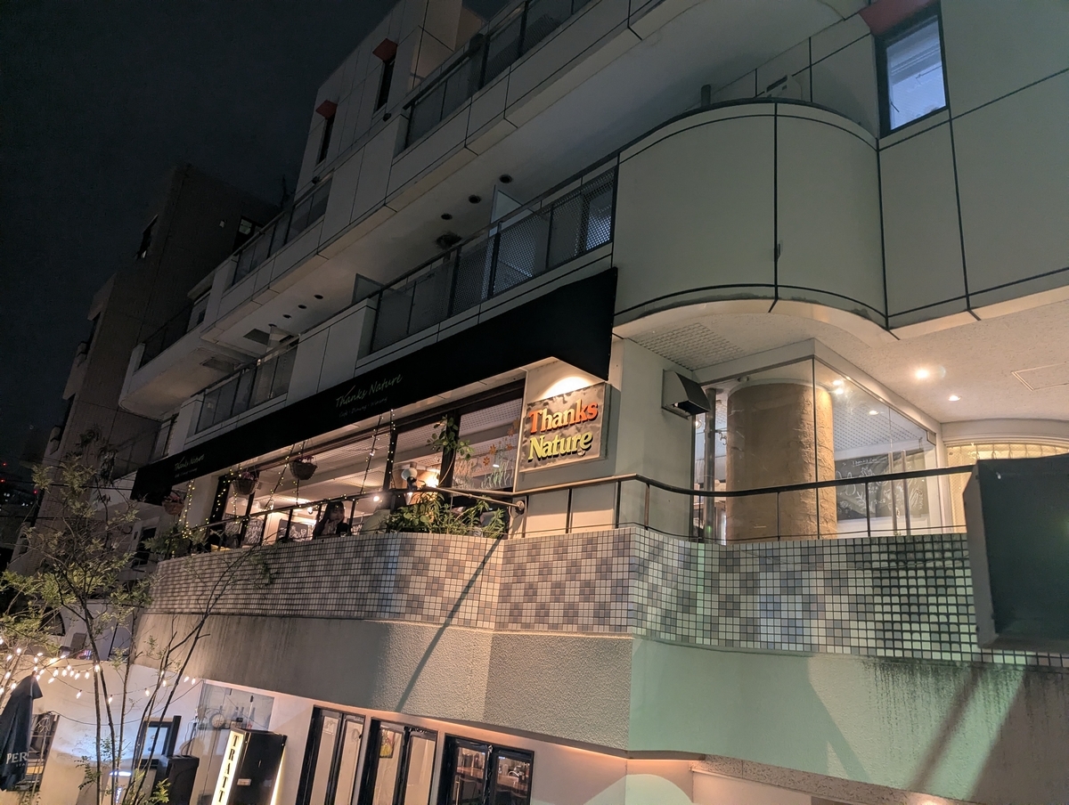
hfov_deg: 71.5
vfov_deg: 57.0
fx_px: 742
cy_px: 402
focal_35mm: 24
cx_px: 534
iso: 463
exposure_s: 1/100
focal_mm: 6.81
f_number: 1.85
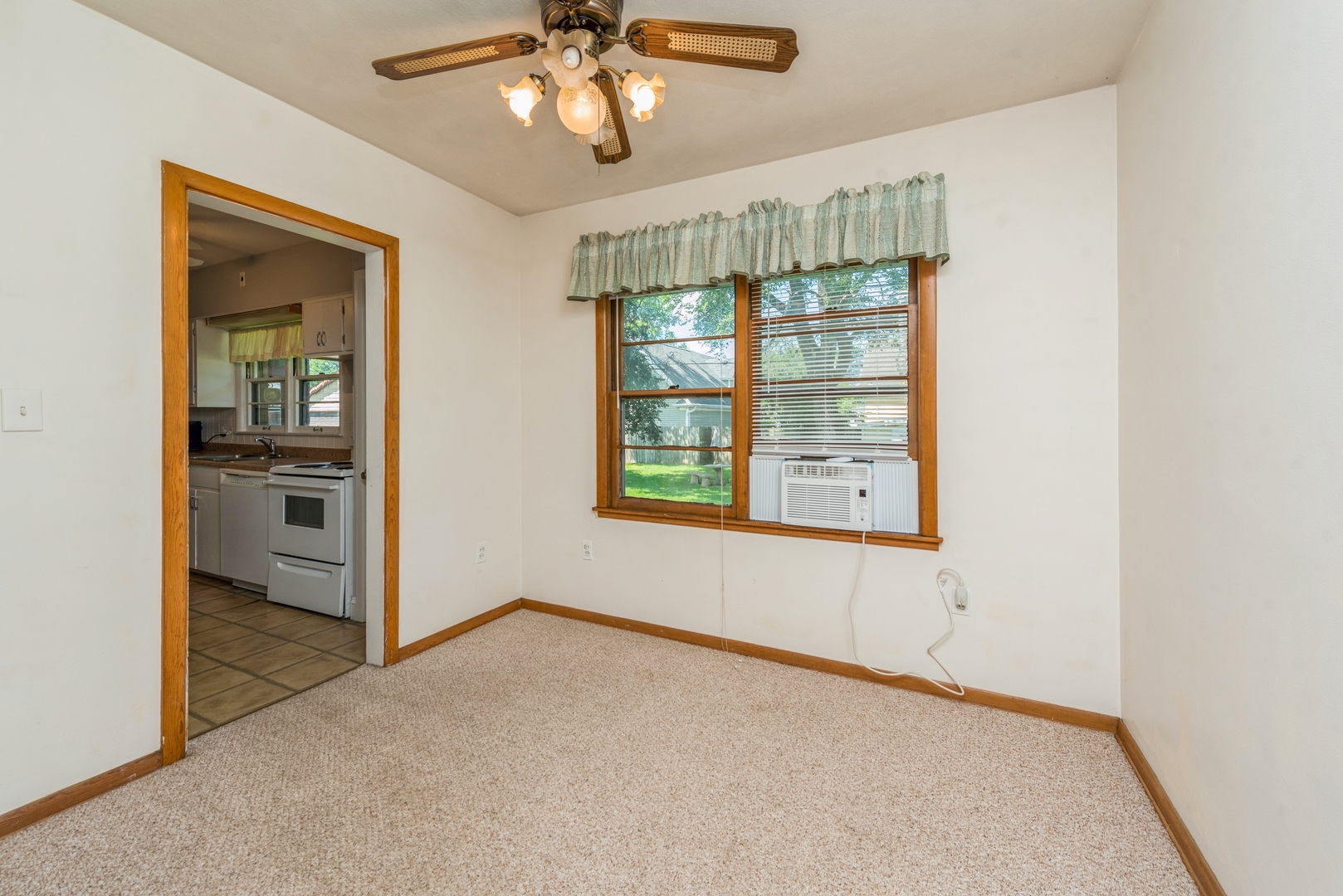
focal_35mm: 14
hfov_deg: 104.2
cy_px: 448
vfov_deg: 81.3
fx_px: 522
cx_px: 672
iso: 200
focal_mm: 14
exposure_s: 1/60
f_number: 8
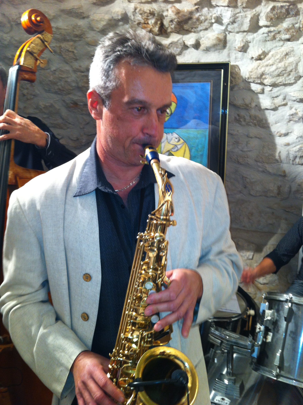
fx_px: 410
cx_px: 152
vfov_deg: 52.7
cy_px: 202
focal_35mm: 35
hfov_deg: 40.6
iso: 100
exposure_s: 1/15
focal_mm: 3.85
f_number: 2.8
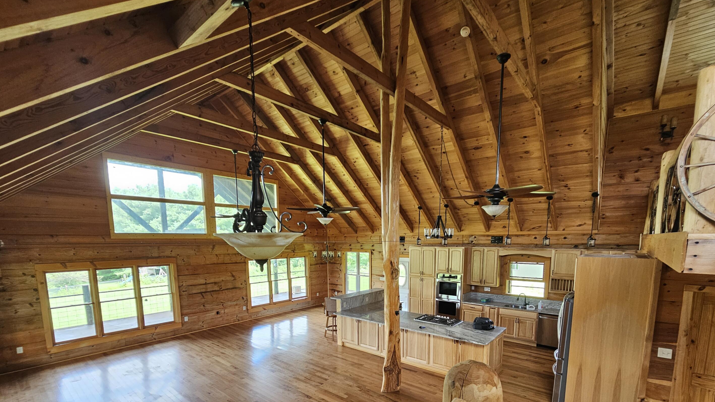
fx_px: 284
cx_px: 362
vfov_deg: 67.7
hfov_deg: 103.0
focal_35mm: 15
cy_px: 281
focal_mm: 2.2
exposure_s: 1/60
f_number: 2.2
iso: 125
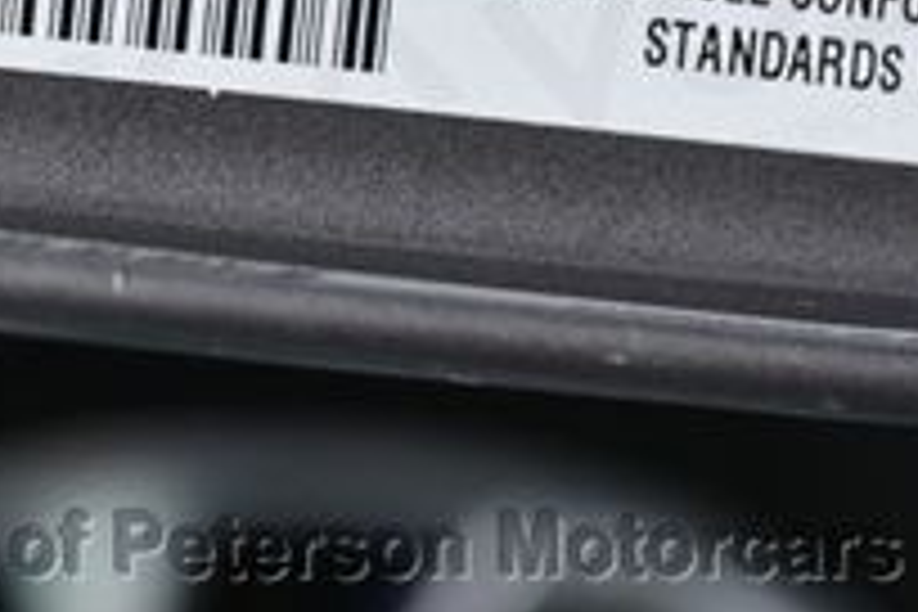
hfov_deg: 9.3
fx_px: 5508
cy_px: -328
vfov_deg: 6.3
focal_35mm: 216
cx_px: -392
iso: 560
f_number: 6
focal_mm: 46
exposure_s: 1/80
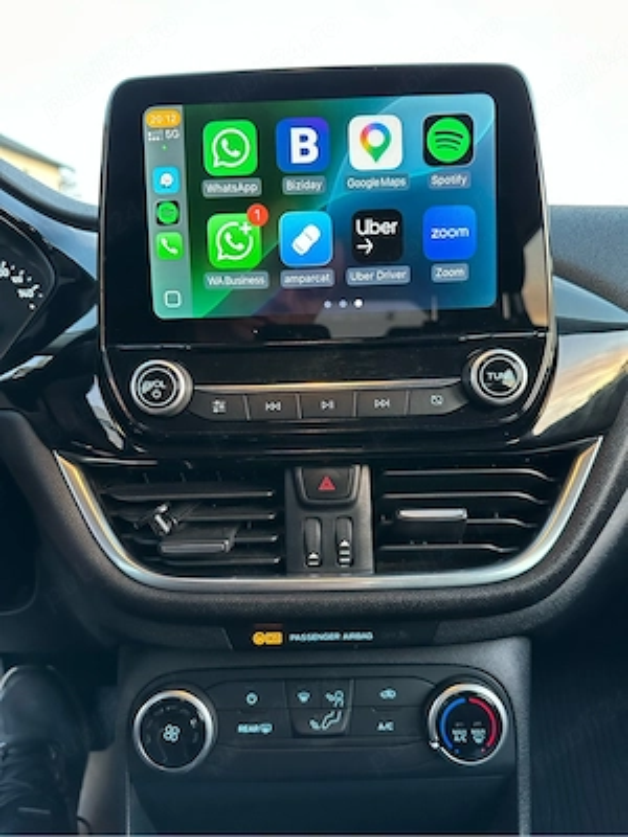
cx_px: 314
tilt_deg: -9.5
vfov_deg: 71.6
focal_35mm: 24
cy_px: 418
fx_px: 581
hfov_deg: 56.8
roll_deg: +0.8
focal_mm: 6.86
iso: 800
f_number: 1.78
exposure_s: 1/50
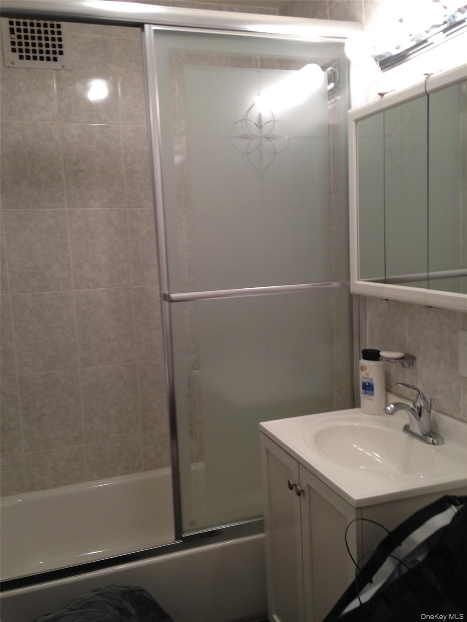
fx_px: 594
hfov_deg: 42.9
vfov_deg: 55.4
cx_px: 234
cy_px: 311
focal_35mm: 33
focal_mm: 4.13
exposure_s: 1/30
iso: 50
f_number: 2.4
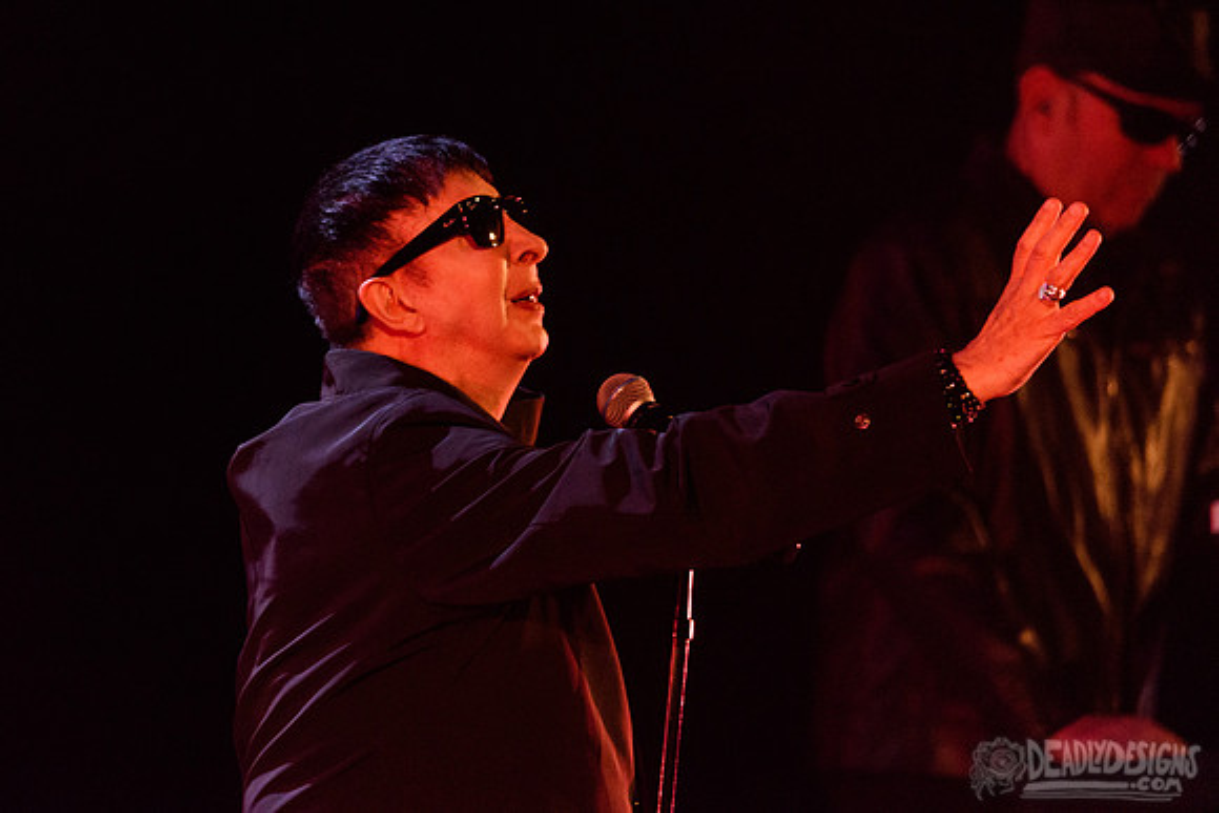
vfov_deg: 2.0
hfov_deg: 3.0
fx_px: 23570
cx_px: 512
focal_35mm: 696
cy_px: 341
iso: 4000
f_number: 6.3
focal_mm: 600
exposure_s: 1/200
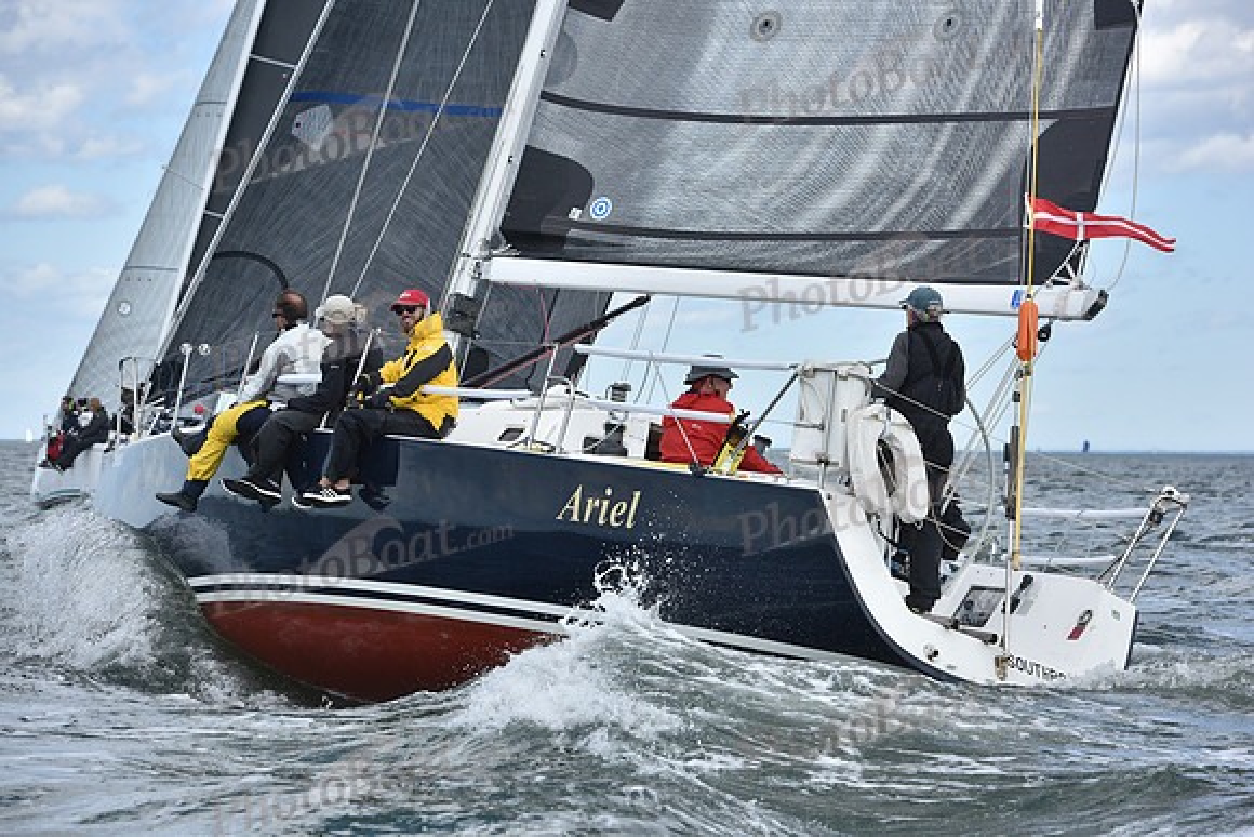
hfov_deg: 14.7
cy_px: 418
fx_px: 4878
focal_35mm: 140
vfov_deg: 9.8
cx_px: 627
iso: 320
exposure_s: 1/1000
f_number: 7.1
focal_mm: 140
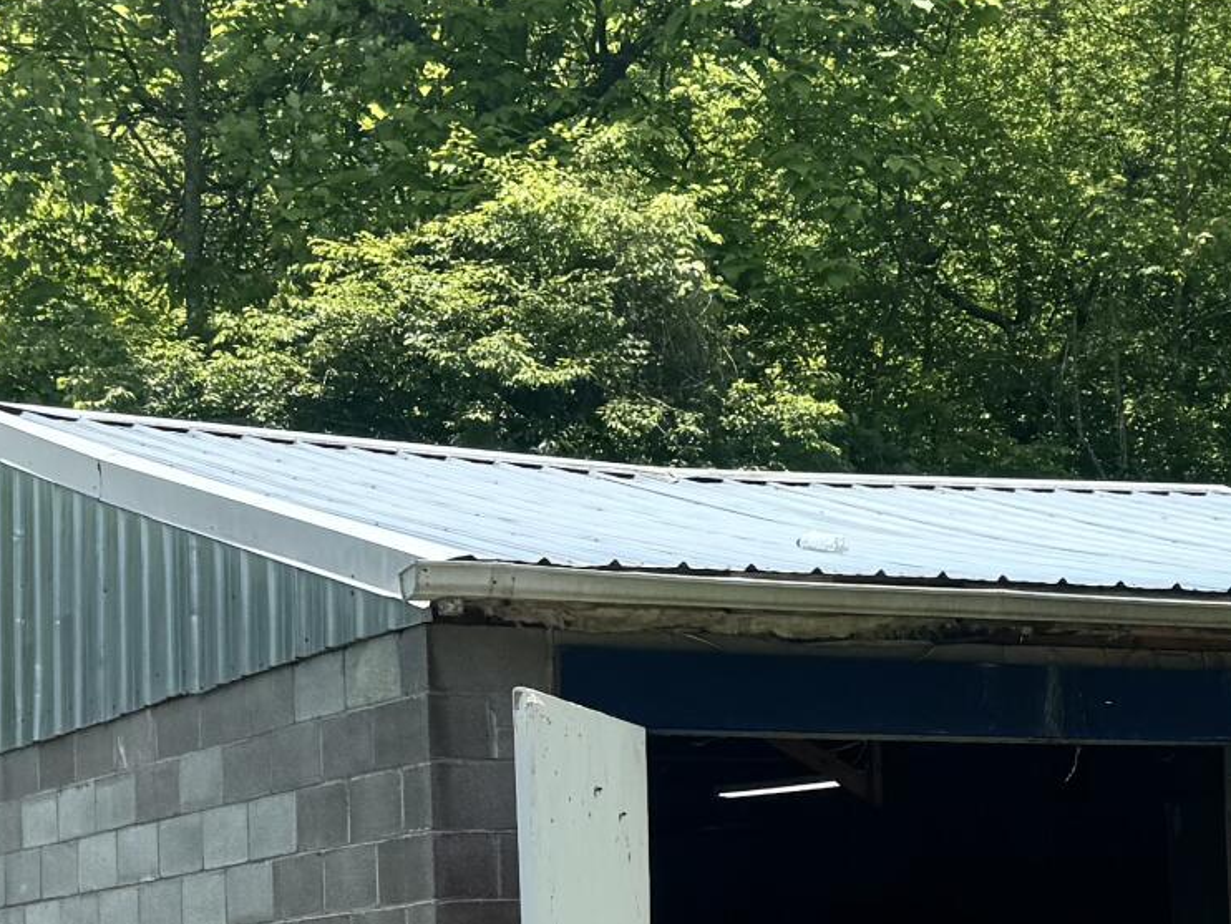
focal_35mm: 97
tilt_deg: +3.2
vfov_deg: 15.1
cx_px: 982
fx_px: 3451
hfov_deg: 20.0
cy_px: 758
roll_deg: +1.7
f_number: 1.78
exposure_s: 1/2415
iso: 80
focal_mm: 6.76
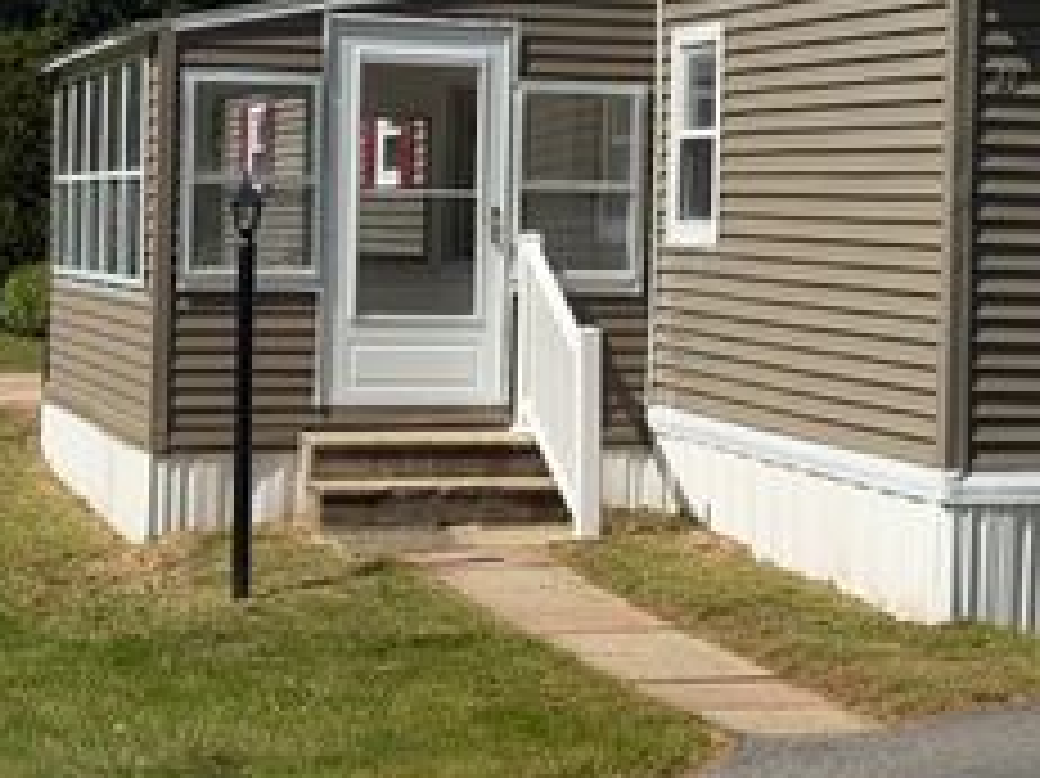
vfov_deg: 14.2
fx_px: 3123
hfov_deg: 18.7
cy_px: 187
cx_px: 873
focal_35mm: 104
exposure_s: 1/7143
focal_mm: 6.76
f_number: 1.78
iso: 64
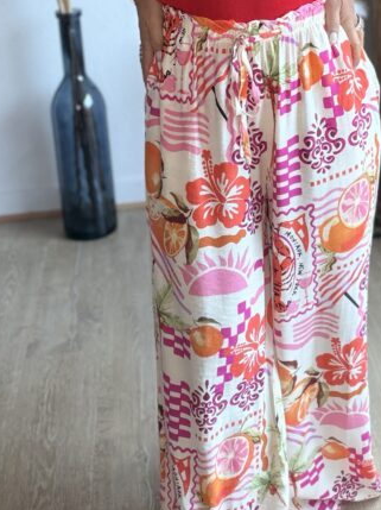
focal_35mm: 56
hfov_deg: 25.8
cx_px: 269
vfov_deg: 33.0
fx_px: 823
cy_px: 75
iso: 80
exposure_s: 1/106
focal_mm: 2.71
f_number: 1.9
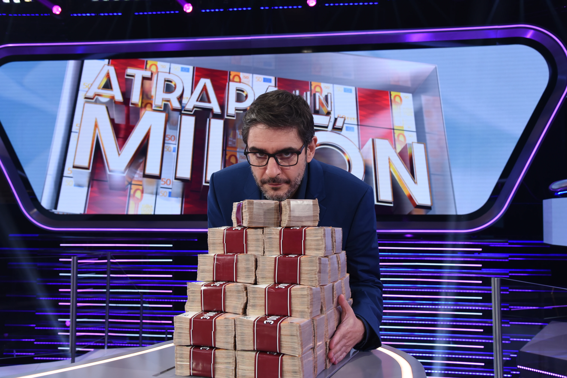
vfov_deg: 37.9
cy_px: 189
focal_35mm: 35
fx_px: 551
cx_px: 284
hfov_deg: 54.4
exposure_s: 1/125
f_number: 6.3
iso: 1000
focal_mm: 35
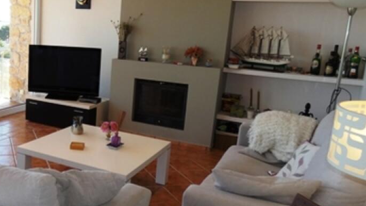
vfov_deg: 31.2
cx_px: 73
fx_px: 369
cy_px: 102
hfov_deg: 49.7
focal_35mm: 38
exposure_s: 1/200
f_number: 2.8
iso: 80
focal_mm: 3.6
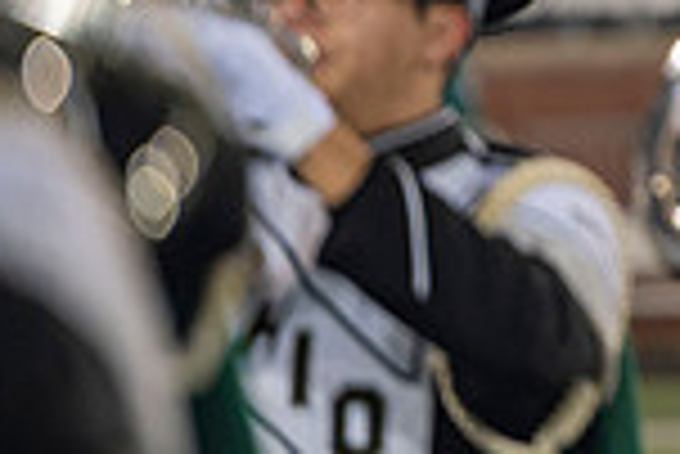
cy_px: -9
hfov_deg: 2.7
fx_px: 14483
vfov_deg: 1.8
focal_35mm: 766
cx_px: 1279
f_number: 2.8
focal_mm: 200
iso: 1000
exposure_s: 1/500
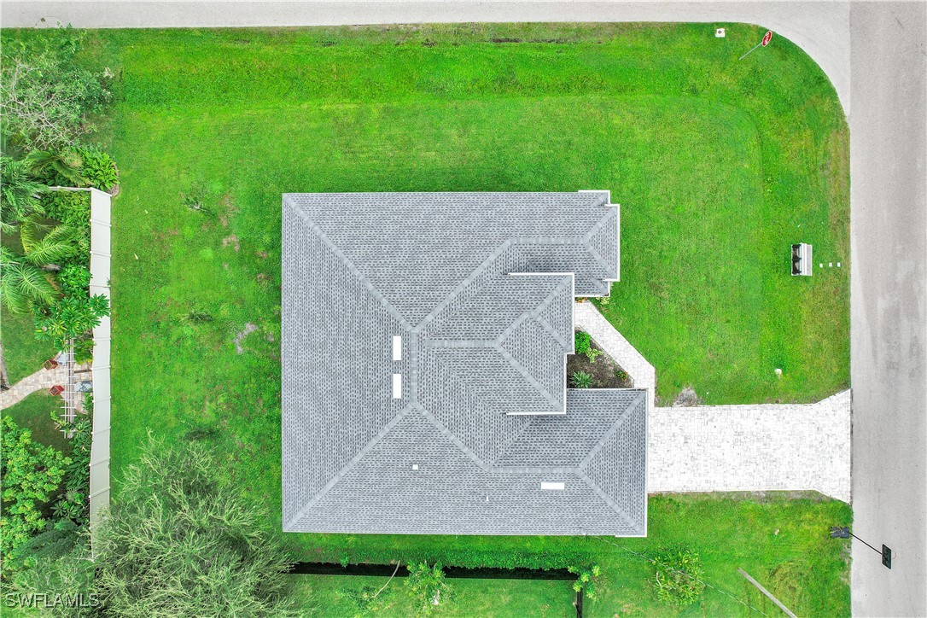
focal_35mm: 22
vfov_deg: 57.2
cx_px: 464
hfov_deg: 78.6
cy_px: 309
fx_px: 566
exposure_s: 1/500
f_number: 2.8
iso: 100
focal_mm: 8.38
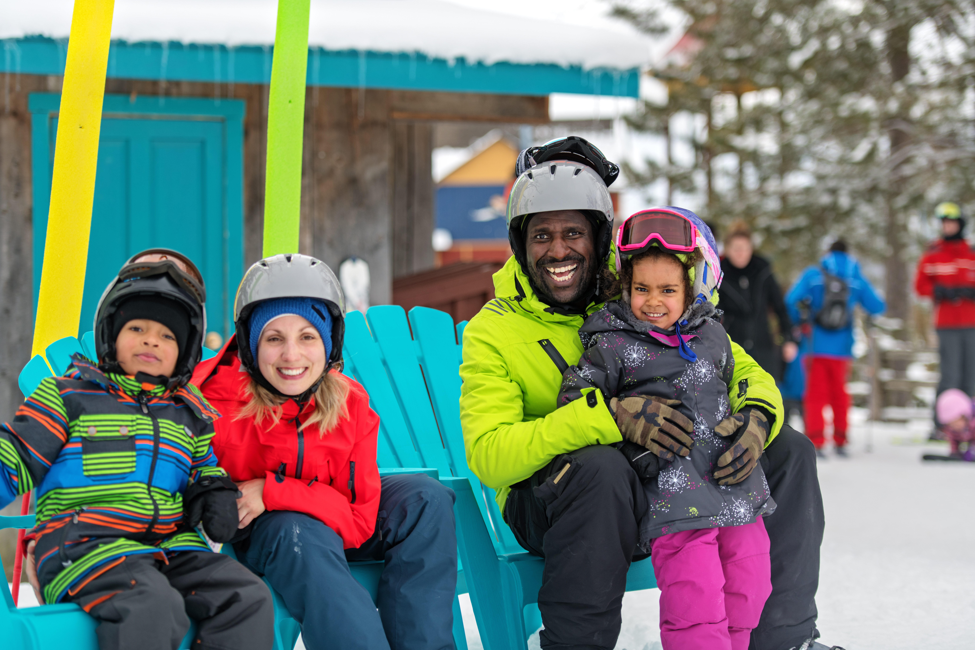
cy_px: 325
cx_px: 488
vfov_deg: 14.0
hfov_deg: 20.8
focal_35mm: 98
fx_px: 2654
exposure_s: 1/1600
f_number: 2.8
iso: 100
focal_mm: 98
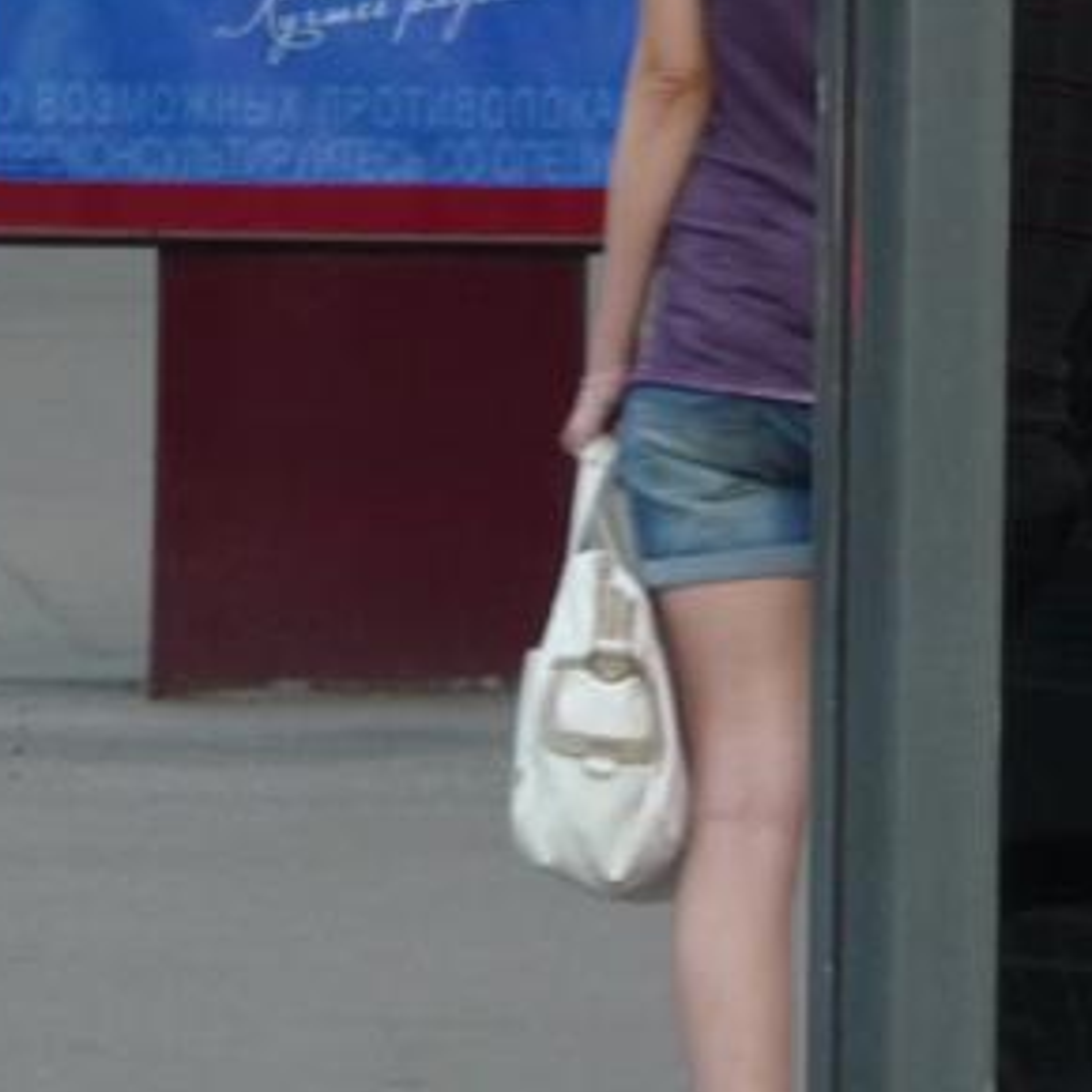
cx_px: 610
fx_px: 21914
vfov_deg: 2.9
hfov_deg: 2.9
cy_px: 881
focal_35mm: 614
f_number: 4.9
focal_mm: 47
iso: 250
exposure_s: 1/60
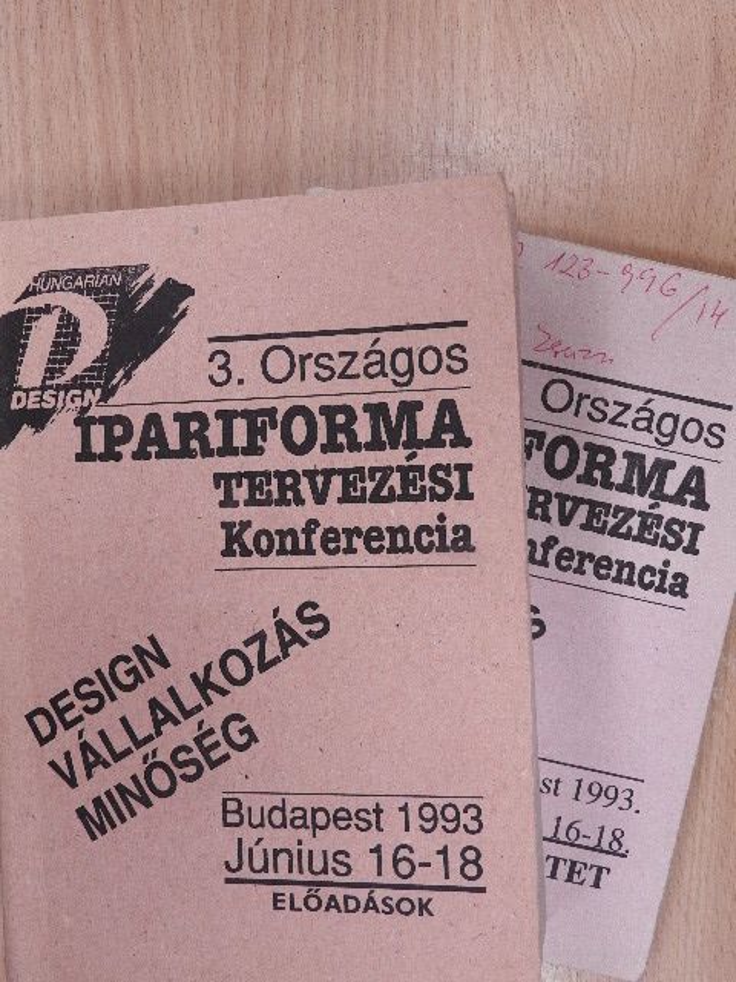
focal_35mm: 50
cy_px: 491
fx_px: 1417
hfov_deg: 29.1
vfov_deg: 38.2
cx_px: 368
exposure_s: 1/80
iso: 400
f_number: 4
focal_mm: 9
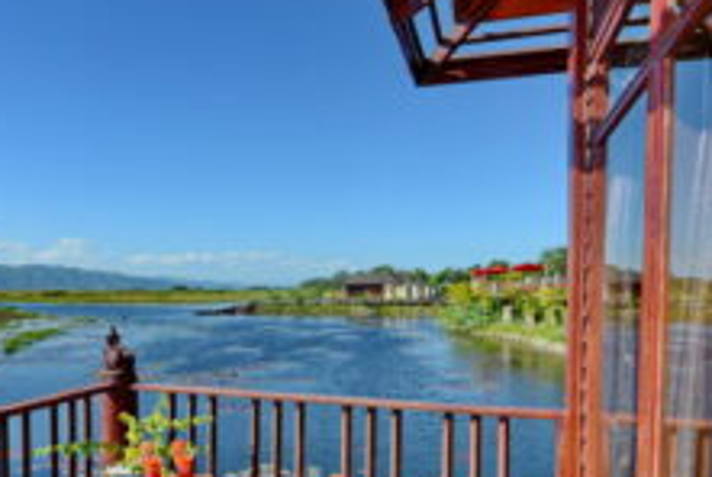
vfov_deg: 43.0
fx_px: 594
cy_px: 324
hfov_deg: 61.7
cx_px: 314
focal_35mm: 30
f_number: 8
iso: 100
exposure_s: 1/320
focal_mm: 16
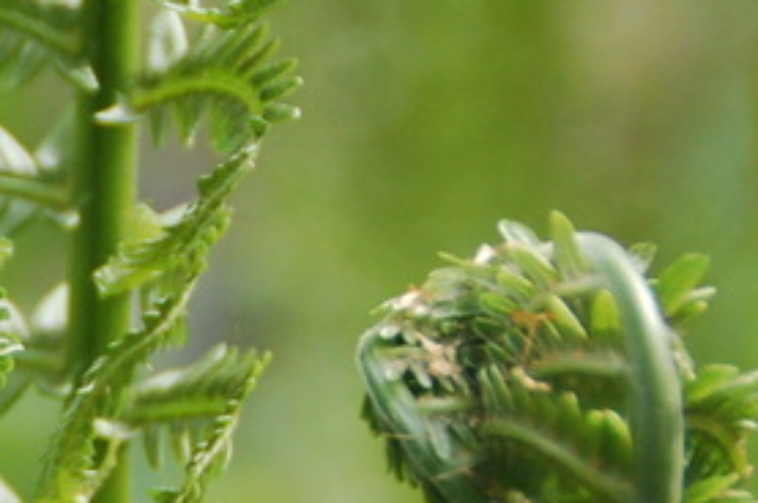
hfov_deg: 5.8
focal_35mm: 353
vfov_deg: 3.9
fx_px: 7424
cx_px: -75
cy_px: 124
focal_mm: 60
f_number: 5.3
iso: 400
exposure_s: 1/160
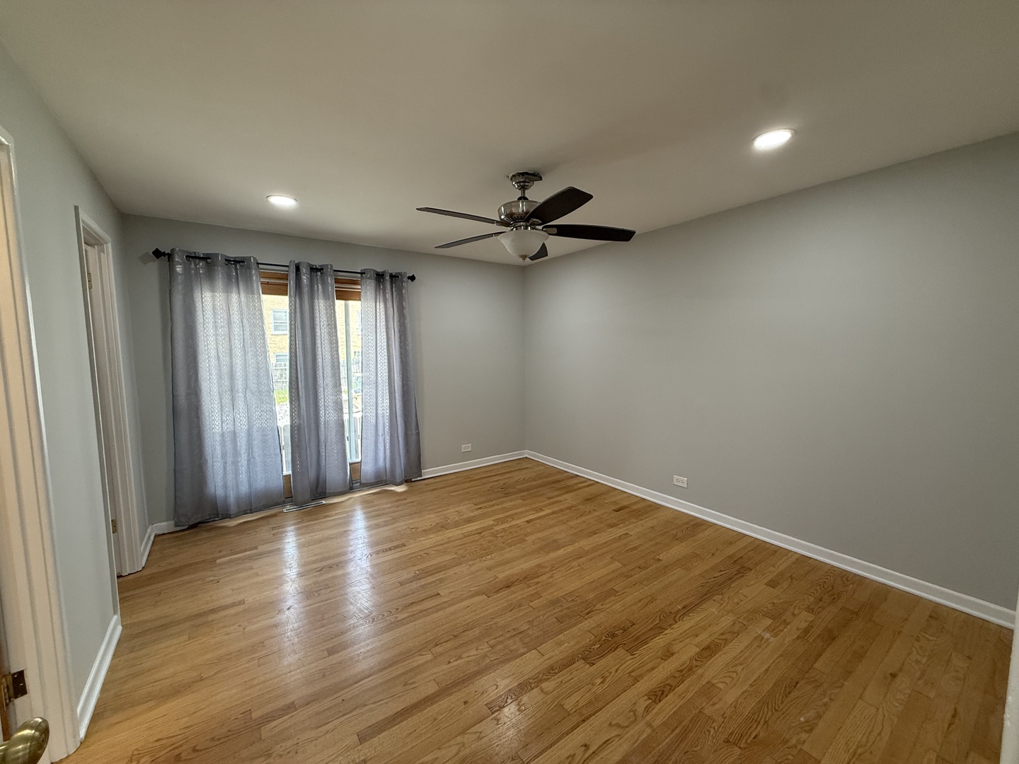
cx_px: 510
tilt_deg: -5.1
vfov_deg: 85.7
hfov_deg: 102.1
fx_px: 412
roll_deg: +0.4
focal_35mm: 14
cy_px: 382
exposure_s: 1/120
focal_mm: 2.22
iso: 160
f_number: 2.2
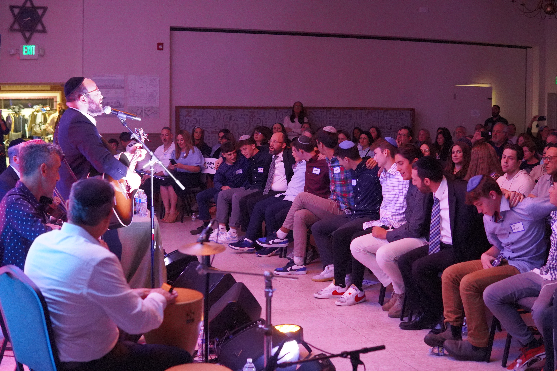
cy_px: 186
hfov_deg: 43.6
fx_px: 696
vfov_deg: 29.9
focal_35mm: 45
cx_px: 278
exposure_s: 1/200
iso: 6400
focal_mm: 30
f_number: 2.5
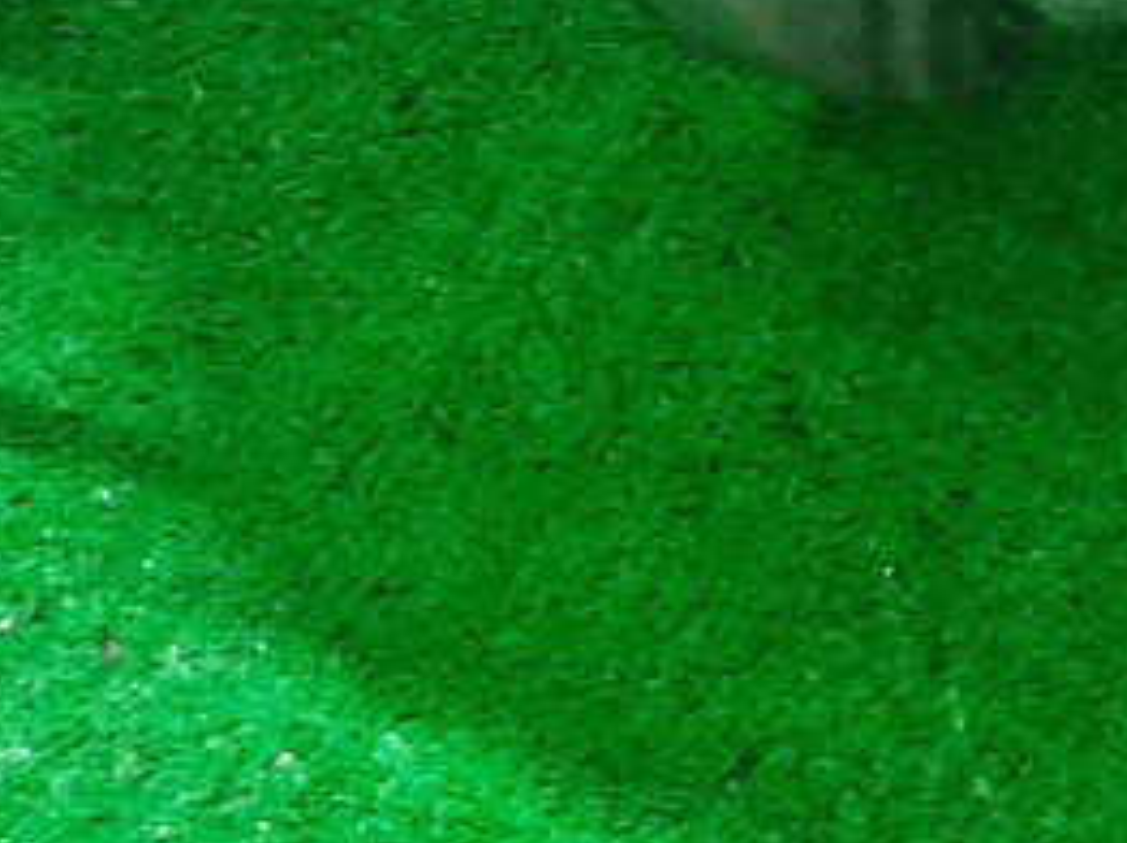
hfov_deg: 13.6
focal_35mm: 143
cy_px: -1333
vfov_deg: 9.1
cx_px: 1204
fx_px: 4651
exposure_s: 1/33
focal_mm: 3.93
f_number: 1.7
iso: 208
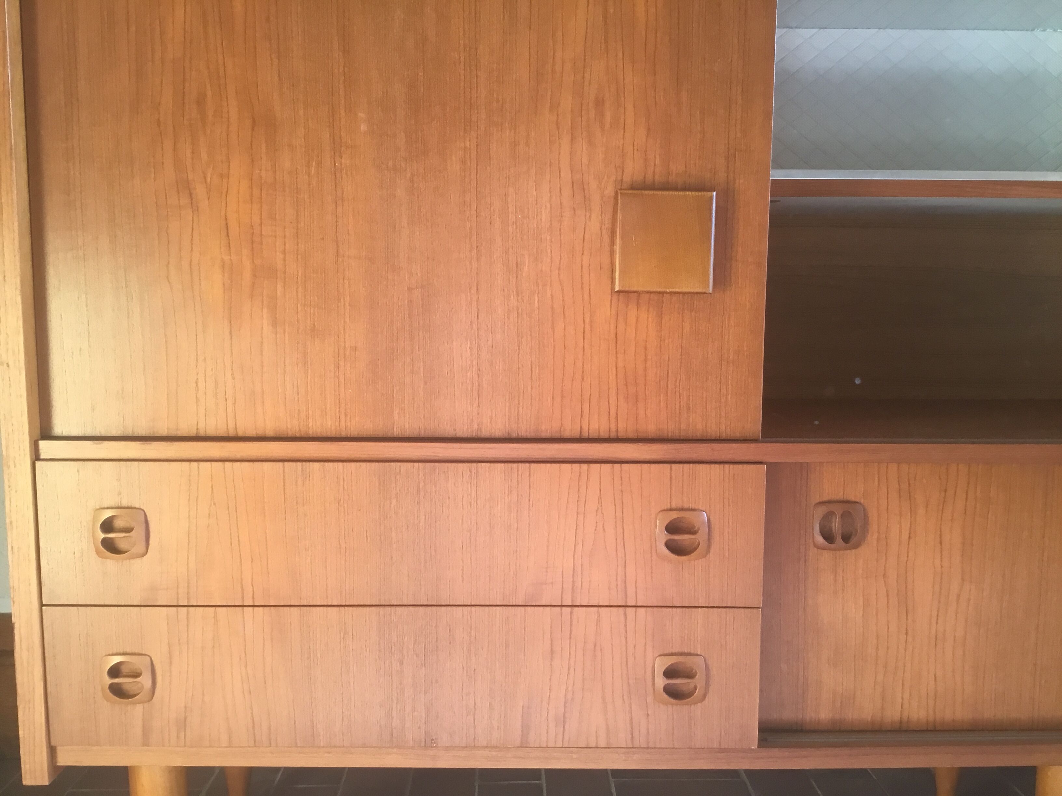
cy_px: 398
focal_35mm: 31
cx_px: 531
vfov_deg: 45.4
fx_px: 951
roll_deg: -0.1
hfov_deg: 58.4
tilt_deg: -5.6
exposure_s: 1/33
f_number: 2.4
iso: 64
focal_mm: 3.3
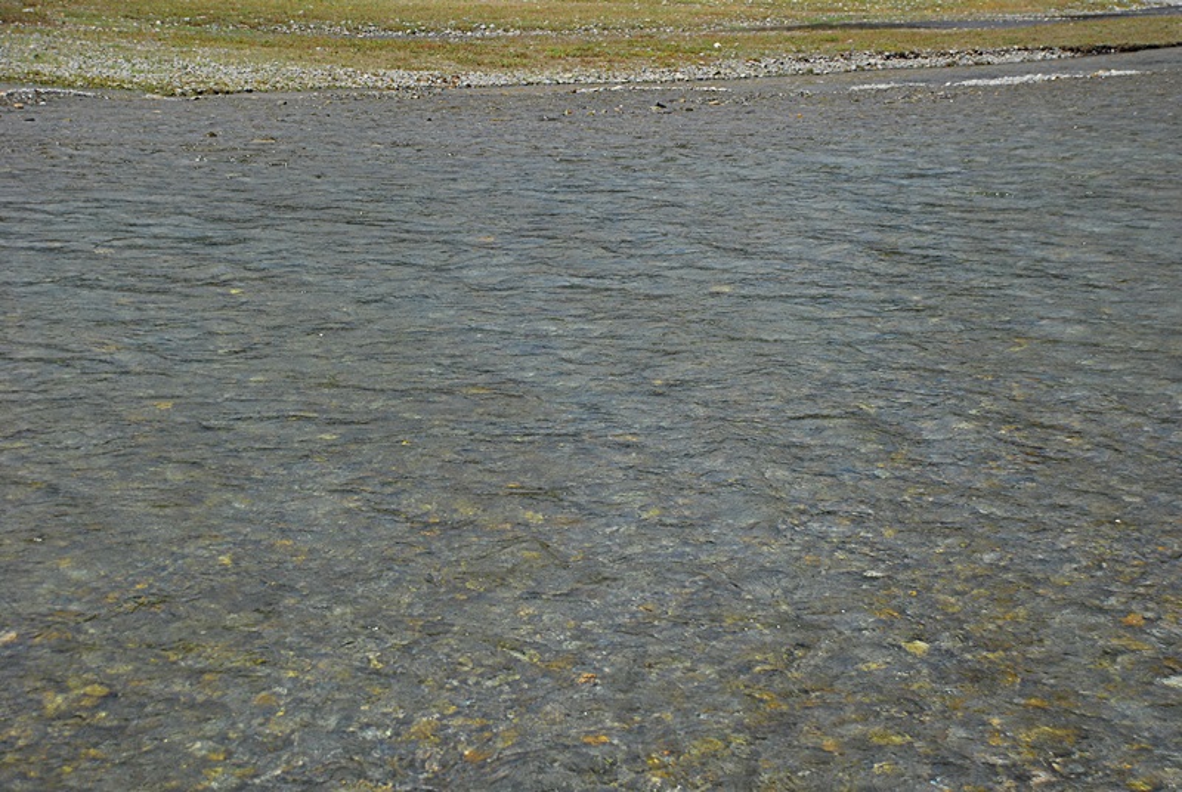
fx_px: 2367
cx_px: 591
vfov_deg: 19.0
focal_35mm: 72
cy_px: 396
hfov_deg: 28.0
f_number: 5.6
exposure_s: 1/1600
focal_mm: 48
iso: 400
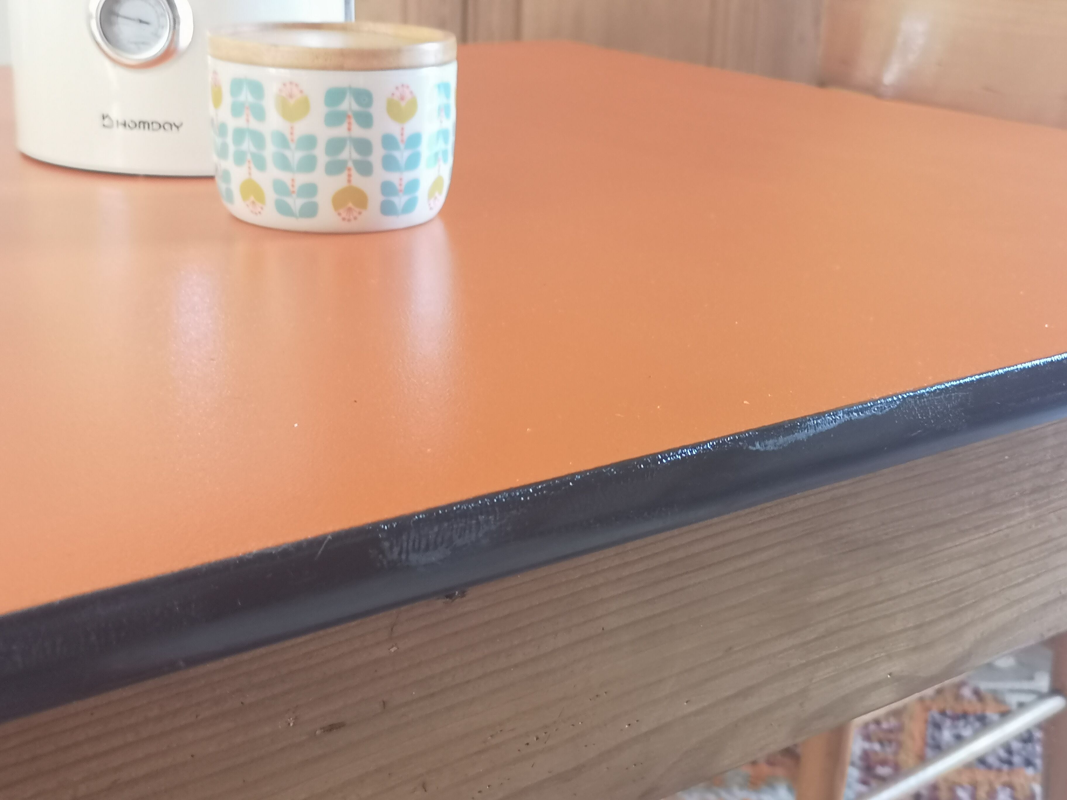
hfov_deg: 42.1
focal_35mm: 45
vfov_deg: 32.2
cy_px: 400
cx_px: 534
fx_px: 1387
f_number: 1.8
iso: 125
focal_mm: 5.58
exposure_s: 1/33.3
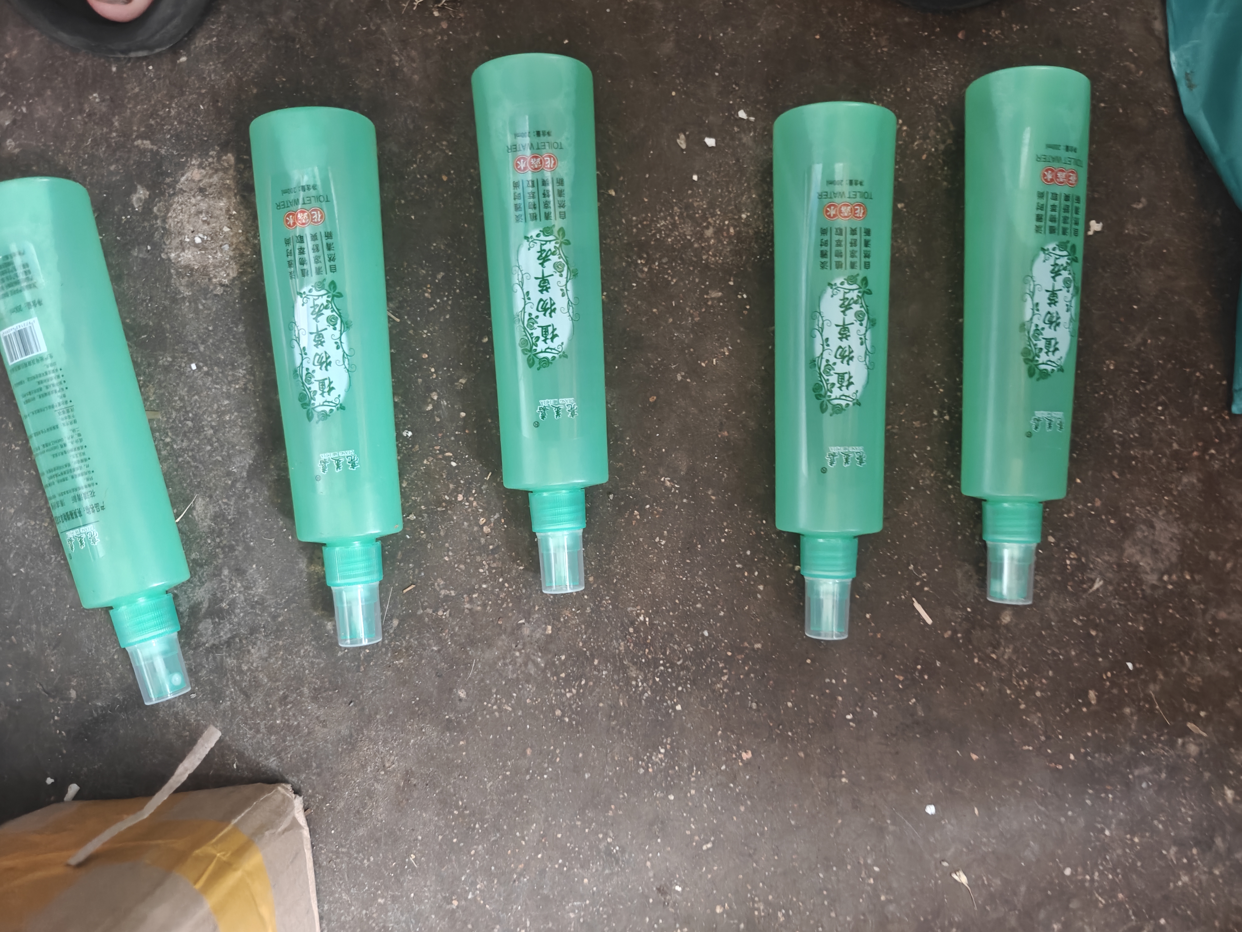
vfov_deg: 58.9
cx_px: 621
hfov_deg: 73.9
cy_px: 466
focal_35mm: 23
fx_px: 825
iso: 3200
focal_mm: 6.06
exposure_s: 1/56
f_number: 1.6
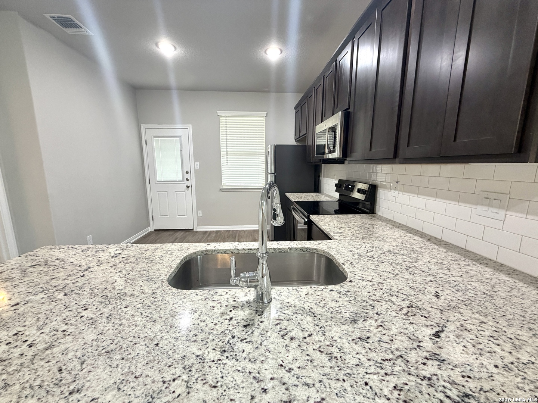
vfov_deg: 85.7
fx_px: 218
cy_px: 202
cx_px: 269
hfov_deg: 102.1
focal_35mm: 14
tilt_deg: -10.3
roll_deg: +0.8
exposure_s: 1/60
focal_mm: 2.22
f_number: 2.2
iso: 250
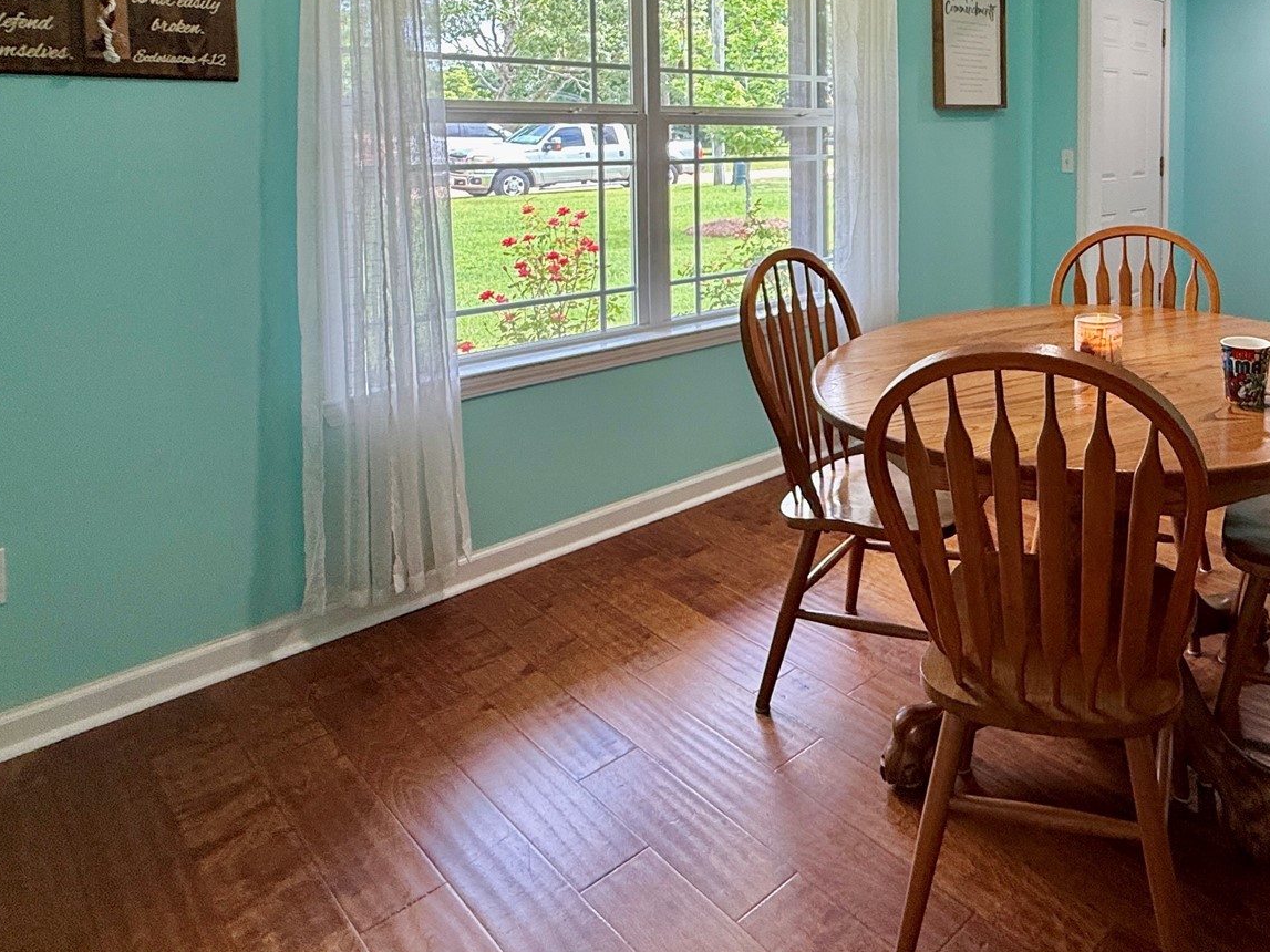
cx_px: 994
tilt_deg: -2.2
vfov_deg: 51.3
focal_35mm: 25
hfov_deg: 64.0
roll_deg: -1.1
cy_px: 183
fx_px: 917
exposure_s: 1/120
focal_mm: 2.22
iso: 125
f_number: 2.2
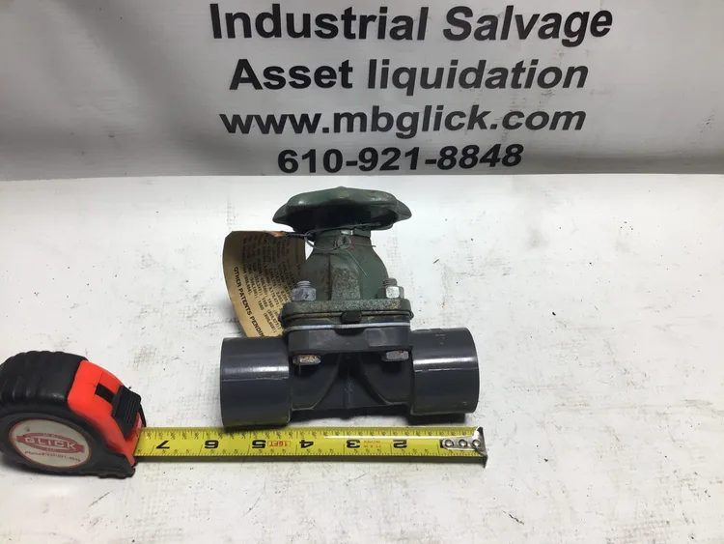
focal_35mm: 31
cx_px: 362
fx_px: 649
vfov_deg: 45.5
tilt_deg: -46.9
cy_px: 272
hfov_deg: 58.3
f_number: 2.4
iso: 25
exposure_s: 1/120
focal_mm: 3.3
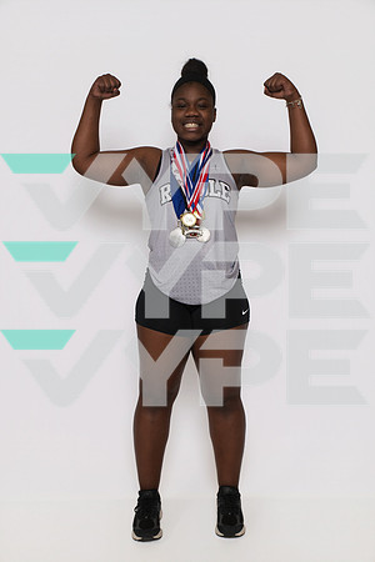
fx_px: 562
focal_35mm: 36
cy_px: 281
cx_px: 188
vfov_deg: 53.1
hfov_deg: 36.9
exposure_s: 1/320
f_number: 8
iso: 640
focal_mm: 36
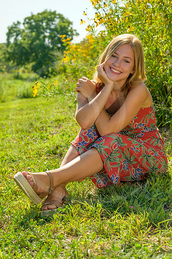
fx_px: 611
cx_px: 86
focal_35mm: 85
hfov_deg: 16.0
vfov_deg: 23.9
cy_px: 130
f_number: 7.1
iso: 200
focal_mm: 85
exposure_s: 1/2500
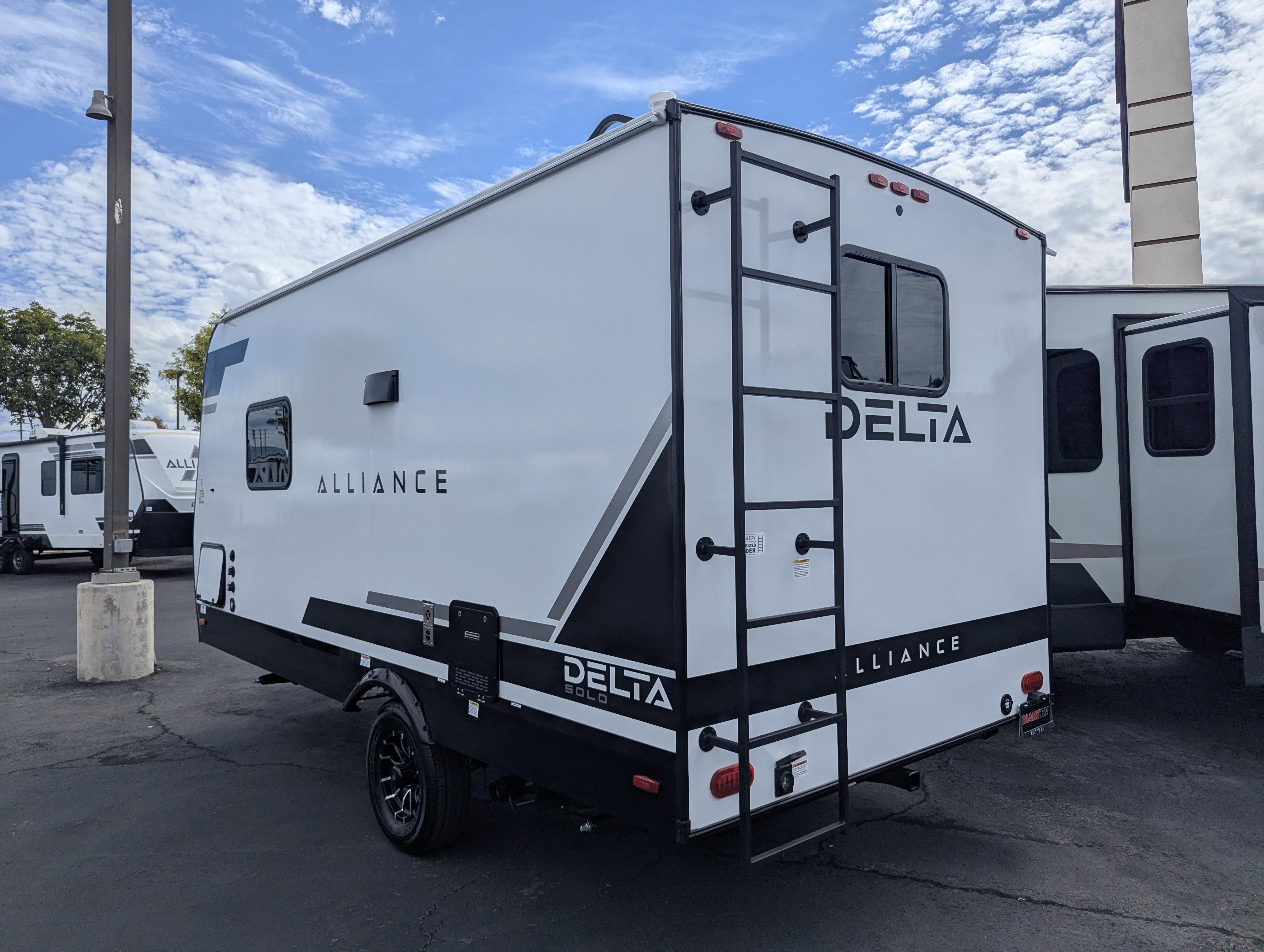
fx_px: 878
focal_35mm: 24
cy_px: 476
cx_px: 632
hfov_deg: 71.5
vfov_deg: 56.9
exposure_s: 1/4717
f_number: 1.85
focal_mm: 6.81
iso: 45
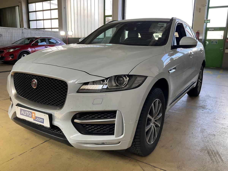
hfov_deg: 61.7
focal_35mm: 29
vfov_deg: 48.2
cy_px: 86
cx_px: 114
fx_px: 191
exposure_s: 1/100
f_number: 1.8
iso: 32
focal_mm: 3
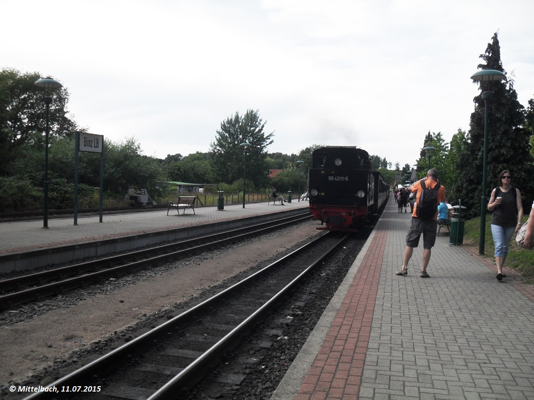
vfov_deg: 40.7
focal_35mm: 35
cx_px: 267
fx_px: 540
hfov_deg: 52.6
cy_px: 200
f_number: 8.9
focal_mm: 6.2
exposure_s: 1/125
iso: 100
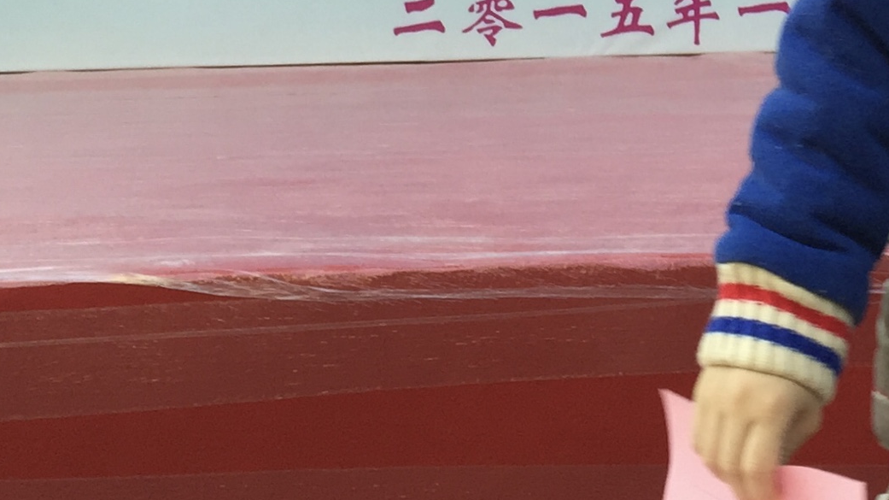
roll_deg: -1.3
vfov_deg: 12.0
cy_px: -356
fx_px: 2215
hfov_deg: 21.3
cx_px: 1032
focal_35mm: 94
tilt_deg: +5.7
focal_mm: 4.15
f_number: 2.2
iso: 32
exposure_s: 1/324
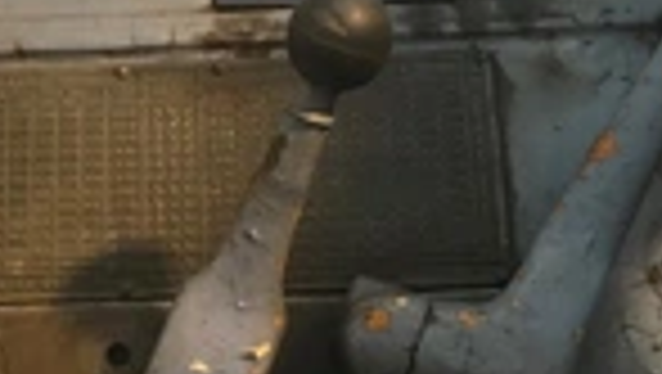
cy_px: 248
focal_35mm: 83
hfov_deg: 25.4
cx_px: 203
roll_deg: +1.3
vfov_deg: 14.6
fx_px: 1458
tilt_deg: +1.9
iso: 100
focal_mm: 3.99
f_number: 1.8
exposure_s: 1/5
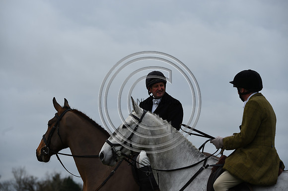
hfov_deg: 15.8
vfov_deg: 10.5
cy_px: 96
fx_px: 1039
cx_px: 144
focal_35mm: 130
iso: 250
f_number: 5.6
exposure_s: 1/500
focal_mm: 130
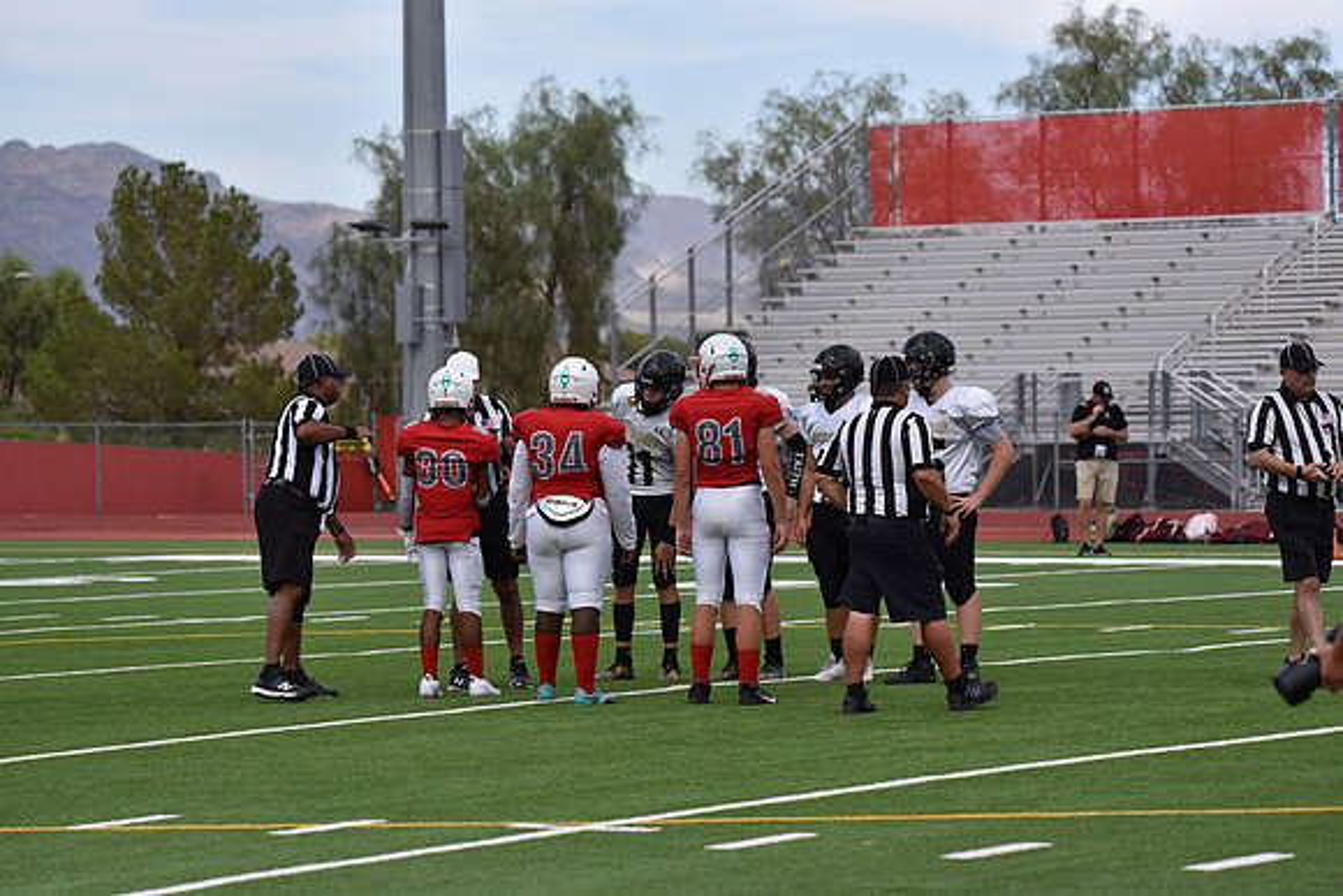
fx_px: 5597
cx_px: 672
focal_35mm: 150
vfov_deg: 9.2
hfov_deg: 13.7
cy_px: 448
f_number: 5.6
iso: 720
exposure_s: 1/4000
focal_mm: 150
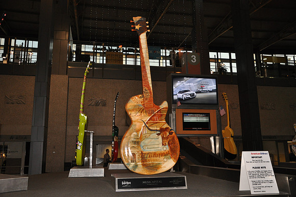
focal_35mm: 33
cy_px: 98
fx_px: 271
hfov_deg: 57.3
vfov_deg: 39.9
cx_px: 148
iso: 800
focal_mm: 22
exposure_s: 1/60
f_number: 3.8
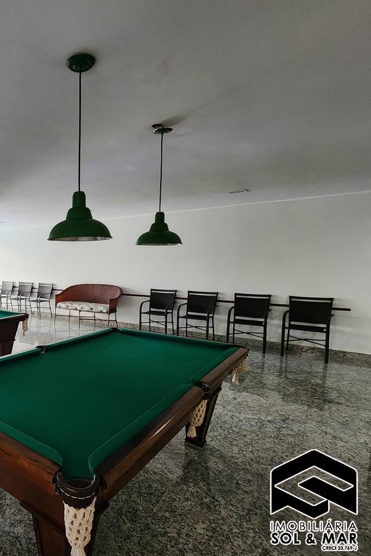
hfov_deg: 54.6
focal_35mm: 19
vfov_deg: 86.9
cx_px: 26
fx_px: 294
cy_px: 291
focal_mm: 2.2
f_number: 2.2
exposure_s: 1/60
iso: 400
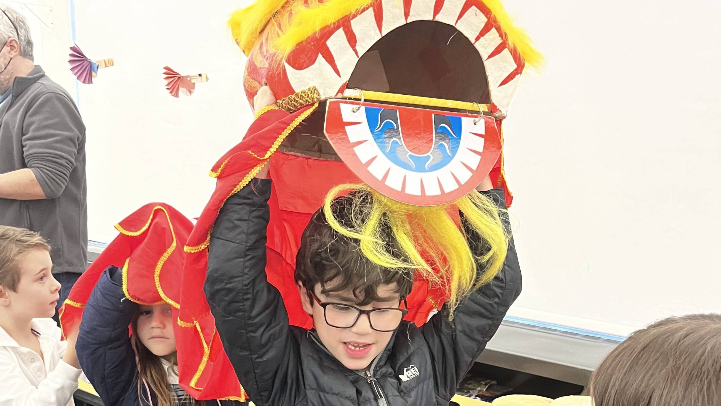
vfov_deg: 40.2
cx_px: 356
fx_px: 554
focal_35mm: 29
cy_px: 195
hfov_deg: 66.1
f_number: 1.6
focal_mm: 5.1
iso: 320
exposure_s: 1/60
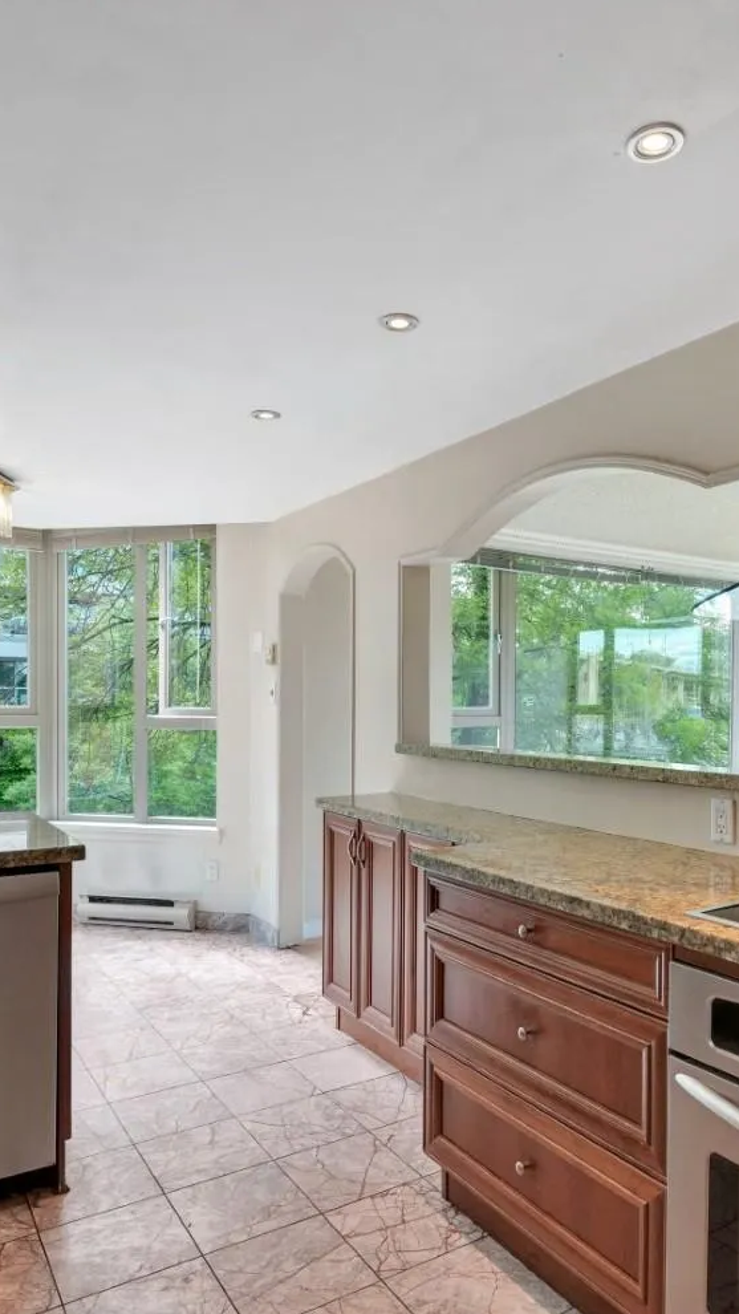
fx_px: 872
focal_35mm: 25
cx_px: 452
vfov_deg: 73.9
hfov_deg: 45.6
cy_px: 703
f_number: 8
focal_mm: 14.6
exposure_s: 1/40
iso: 400
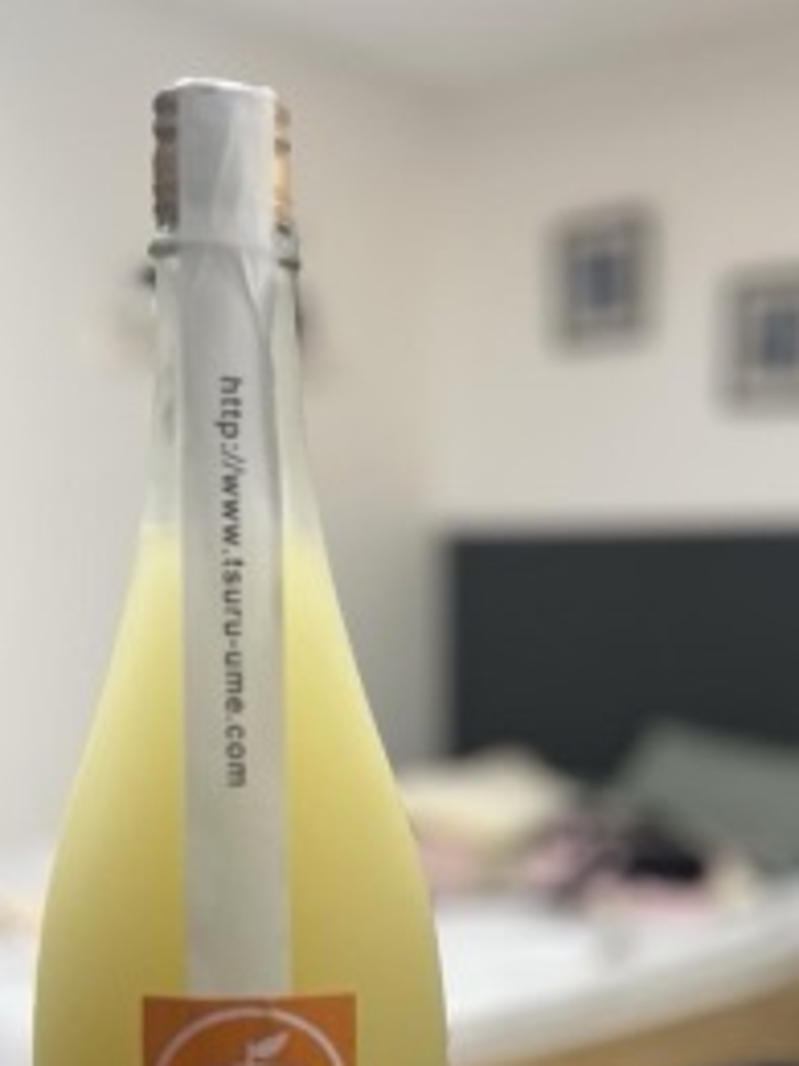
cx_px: 619
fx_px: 1477
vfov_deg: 37.0
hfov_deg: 29.7
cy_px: 972
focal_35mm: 48
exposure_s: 1/60
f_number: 1.6
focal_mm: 5.1
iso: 160
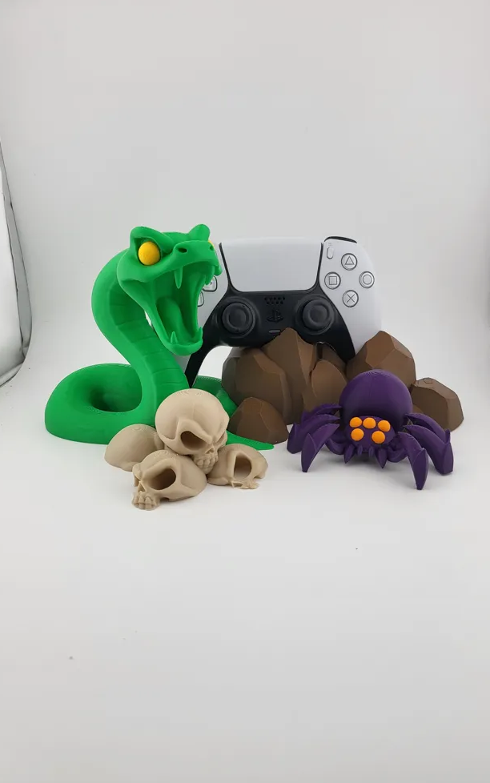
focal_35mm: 26
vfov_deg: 70.4
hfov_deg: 47.6
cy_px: 393
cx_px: 265
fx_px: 555
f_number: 1.8
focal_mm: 5
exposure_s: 1/280
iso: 64
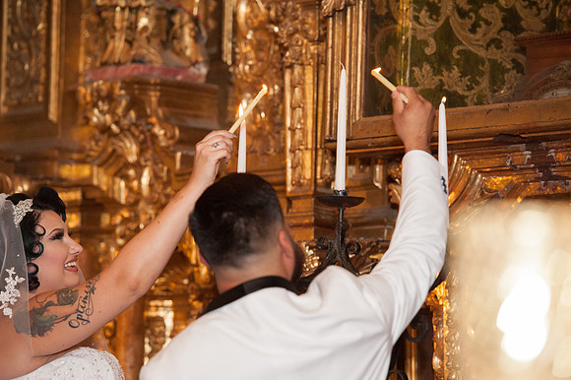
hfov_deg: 13.3
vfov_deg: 8.8
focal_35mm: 155
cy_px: 190
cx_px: 286
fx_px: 2457
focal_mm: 155
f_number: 3.5
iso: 2500
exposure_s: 1/100
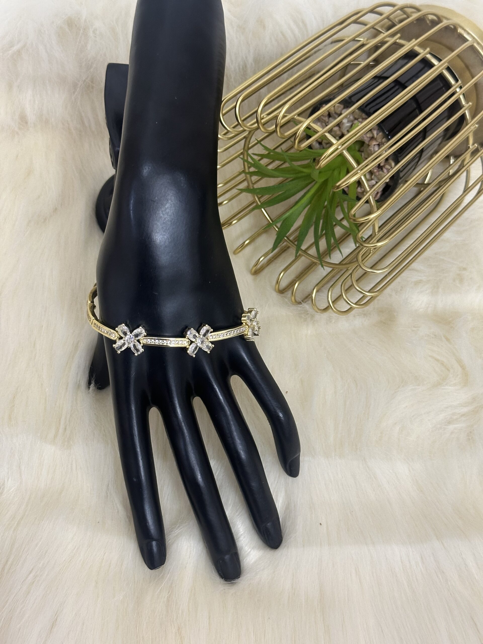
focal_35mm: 48
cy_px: 322
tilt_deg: -58.8
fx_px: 893
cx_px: 242
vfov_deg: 39.7
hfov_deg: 30.3
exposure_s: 1/60
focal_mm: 6.86
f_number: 1.78
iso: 200
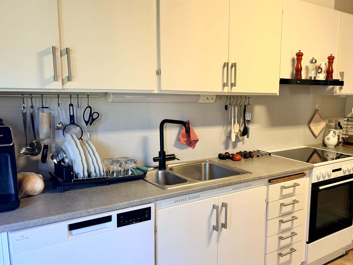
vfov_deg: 41.7
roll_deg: -1.6
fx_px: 347
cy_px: 148
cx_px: 249
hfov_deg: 52.4
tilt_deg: -11.8
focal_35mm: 34
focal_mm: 6.76
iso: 125
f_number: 1.78
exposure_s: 1/50
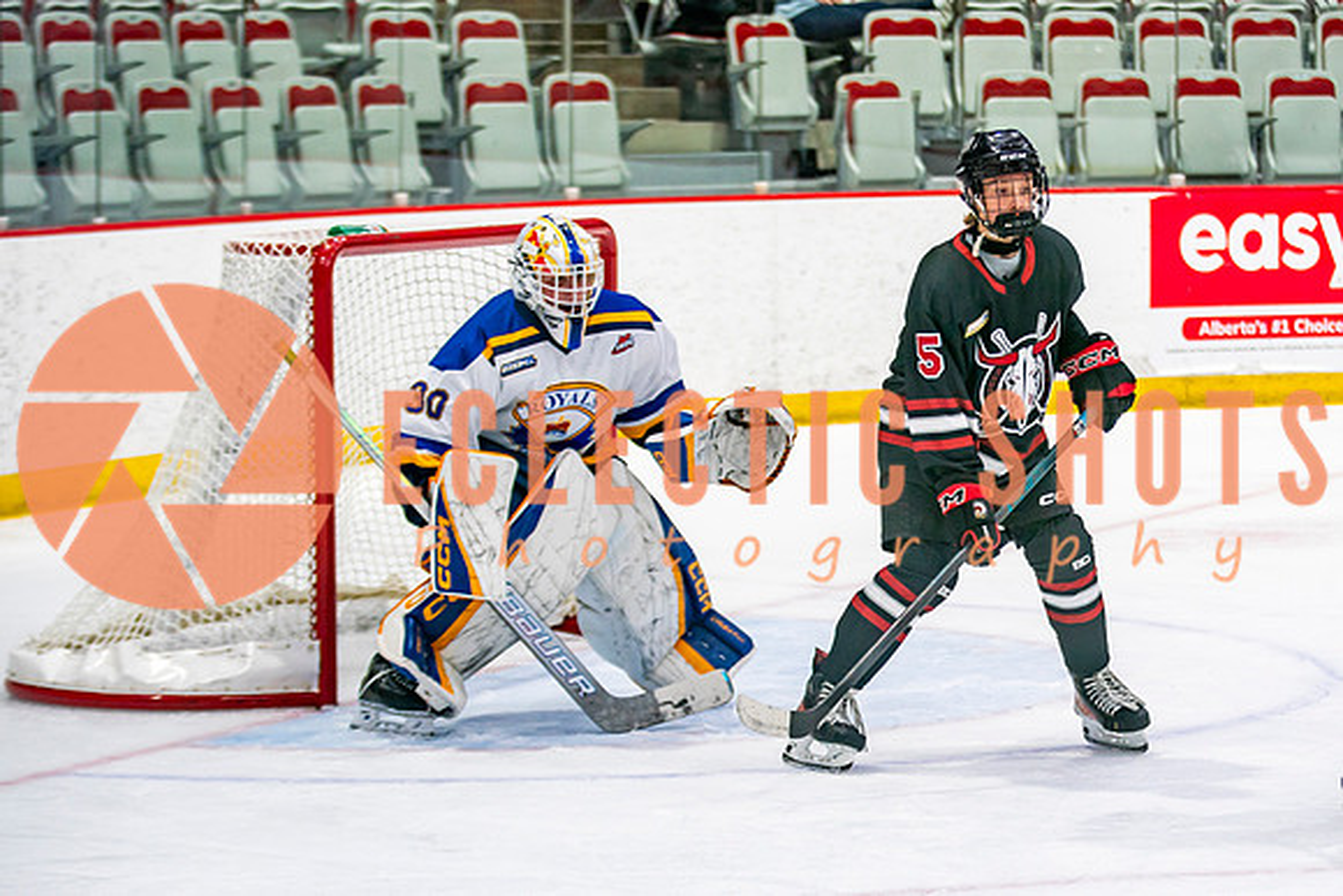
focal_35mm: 161
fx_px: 5999
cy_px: 448
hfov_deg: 12.7
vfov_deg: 8.5
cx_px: 1018
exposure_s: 1/640
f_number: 2.8
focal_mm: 95
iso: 500
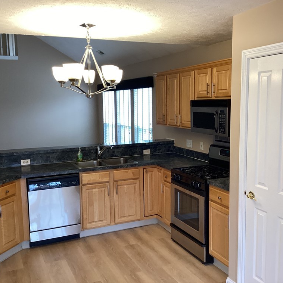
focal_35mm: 37
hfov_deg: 44.9
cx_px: 152
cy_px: 142
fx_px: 342
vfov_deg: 44.9
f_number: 2.4
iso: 80
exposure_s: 1/60
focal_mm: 3.3
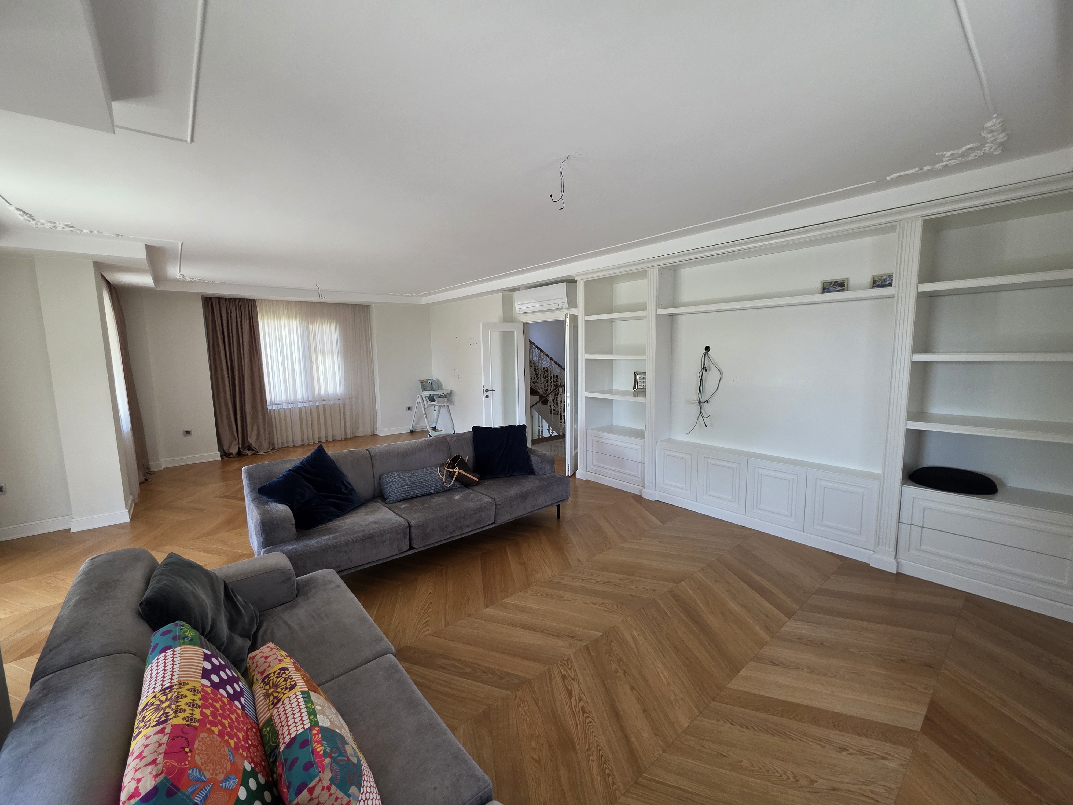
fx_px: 403
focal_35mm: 13
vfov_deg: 89.9
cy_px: 402
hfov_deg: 106.2
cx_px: 536
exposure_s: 1/120
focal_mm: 2.2
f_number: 1.9
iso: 250
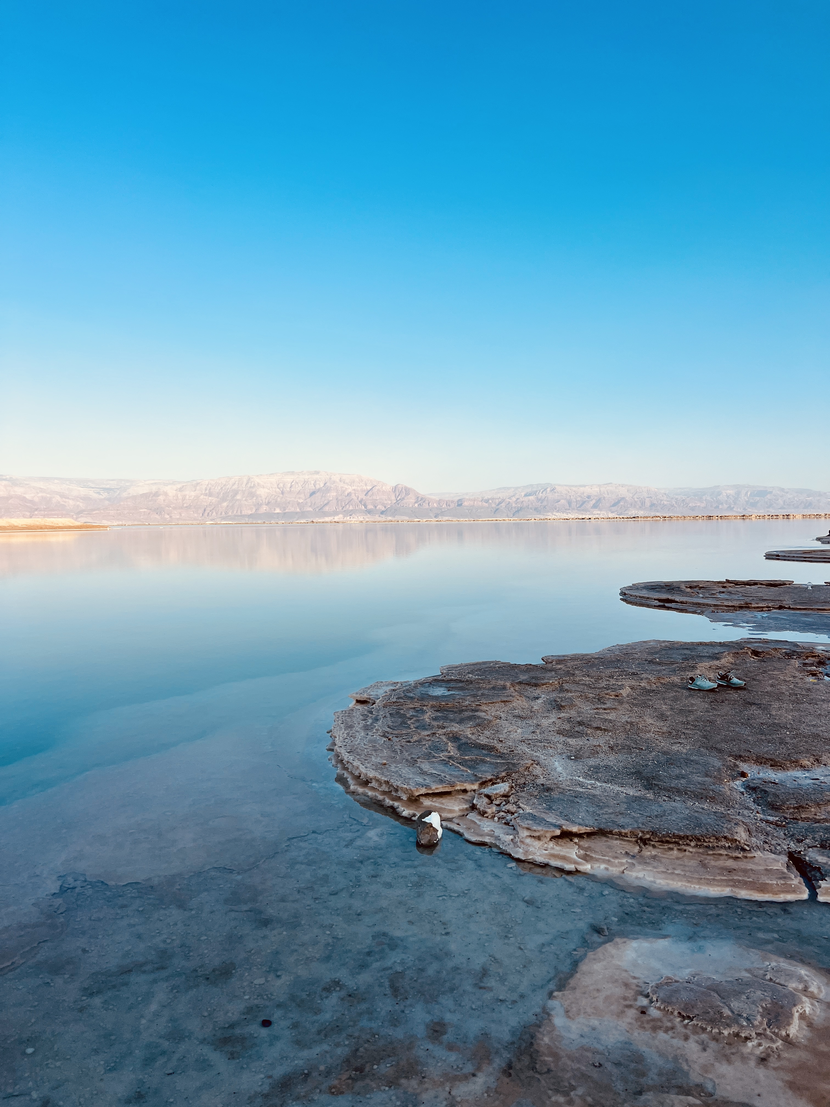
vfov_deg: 67.3
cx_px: 415
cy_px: 554
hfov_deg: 53.1
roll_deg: +1.8
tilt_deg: +0.6
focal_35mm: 26
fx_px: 831
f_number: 1.5
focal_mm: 5.7
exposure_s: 1/3704
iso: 50
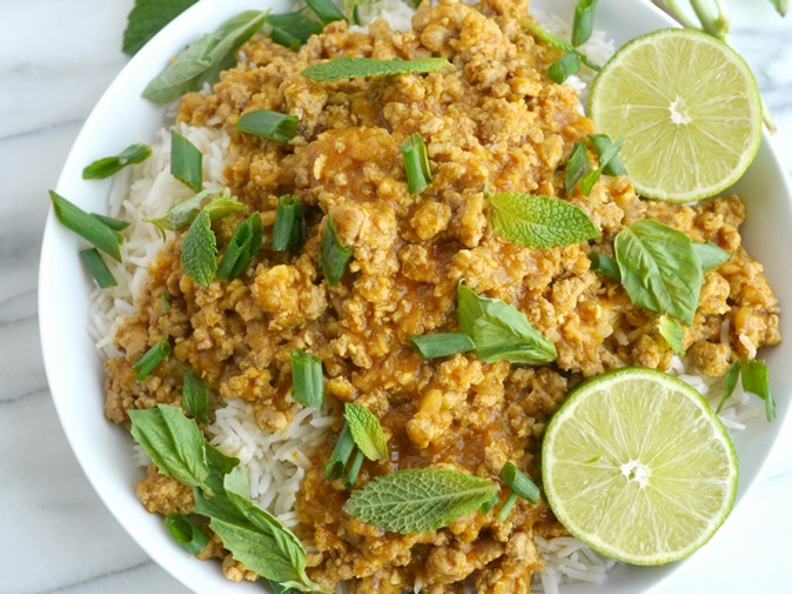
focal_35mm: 50
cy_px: 297
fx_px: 1144
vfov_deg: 29.1
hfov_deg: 38.2
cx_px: 396
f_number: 4
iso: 100
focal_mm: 25
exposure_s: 1/50
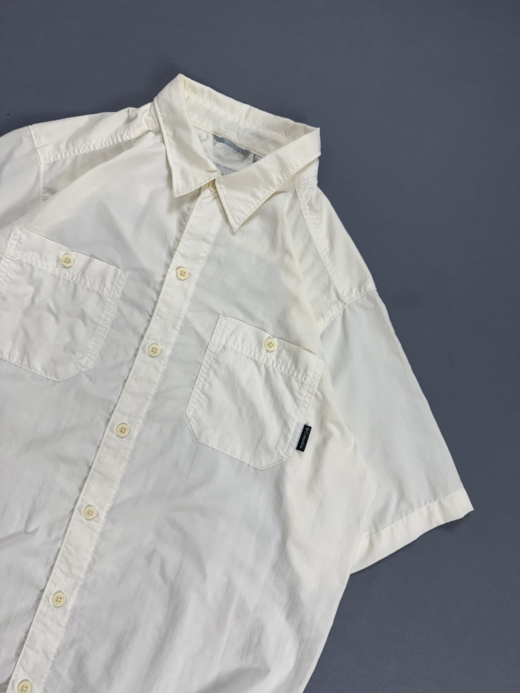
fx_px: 481
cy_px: 346
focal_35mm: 24
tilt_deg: -84.3
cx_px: 260
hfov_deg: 56.8
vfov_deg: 71.6
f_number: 1.78
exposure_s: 1/120
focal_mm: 6.76
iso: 100
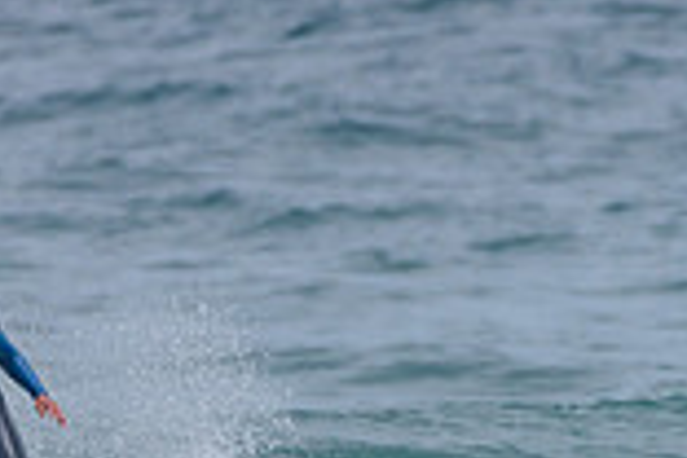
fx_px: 43564
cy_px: 472
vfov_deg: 0.6
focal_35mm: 2283
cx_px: 266
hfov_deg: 0.9
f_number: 5.6
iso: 110
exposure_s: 1/2000
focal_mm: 500
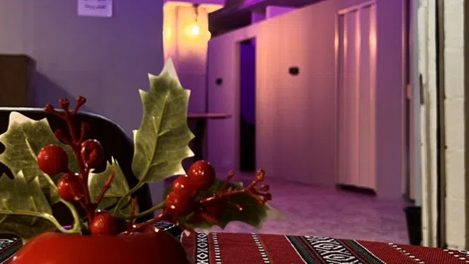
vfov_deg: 37.5
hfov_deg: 62.5
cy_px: 95
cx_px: 216
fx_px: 385
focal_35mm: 31
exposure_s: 1/65
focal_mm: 5.7
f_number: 1.5
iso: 160
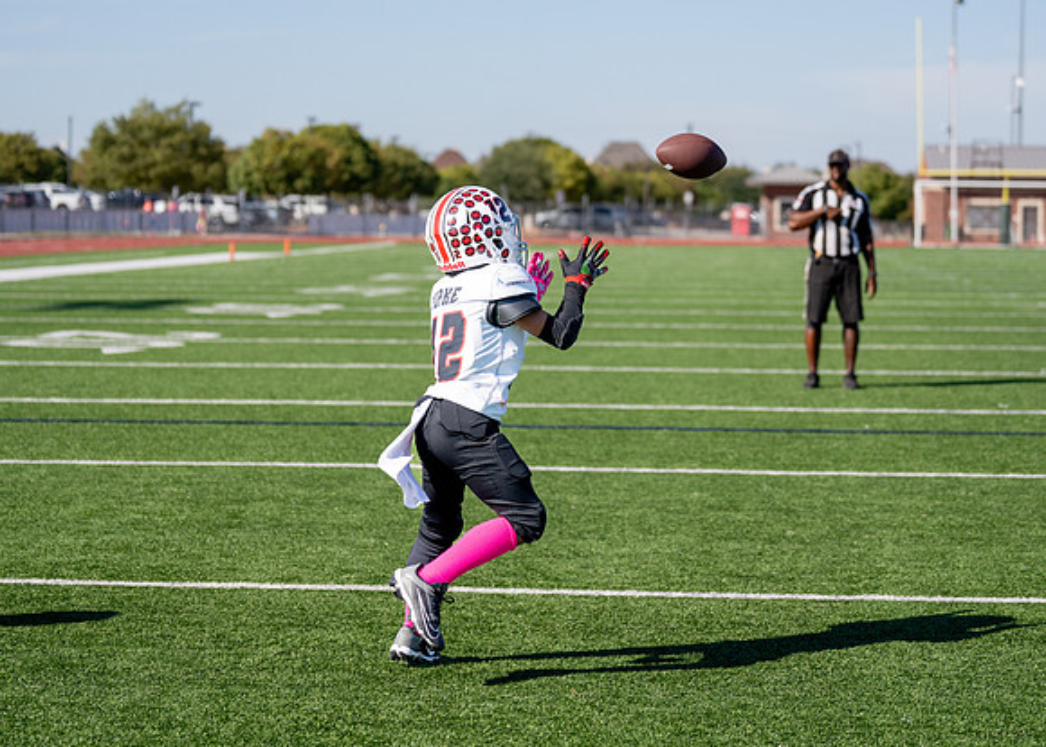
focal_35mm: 90
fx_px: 2668
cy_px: 300
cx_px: 540
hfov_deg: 22.2
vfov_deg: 15.9
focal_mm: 70
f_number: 2.8
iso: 320
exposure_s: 1/6400
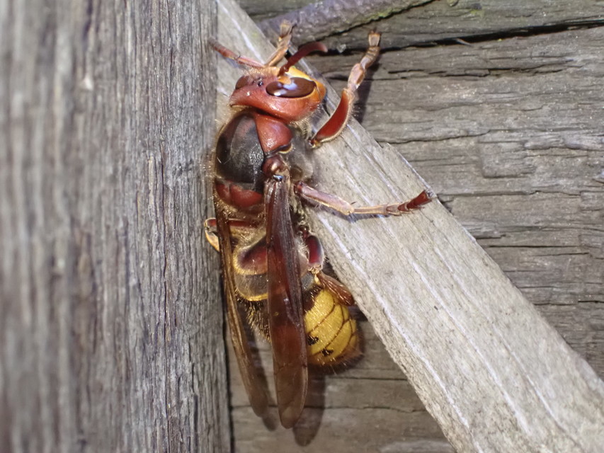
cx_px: 302
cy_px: 226
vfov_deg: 14.8
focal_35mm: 100
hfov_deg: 19.6
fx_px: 1745
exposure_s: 1/30
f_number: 4.9
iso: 1600
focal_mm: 18
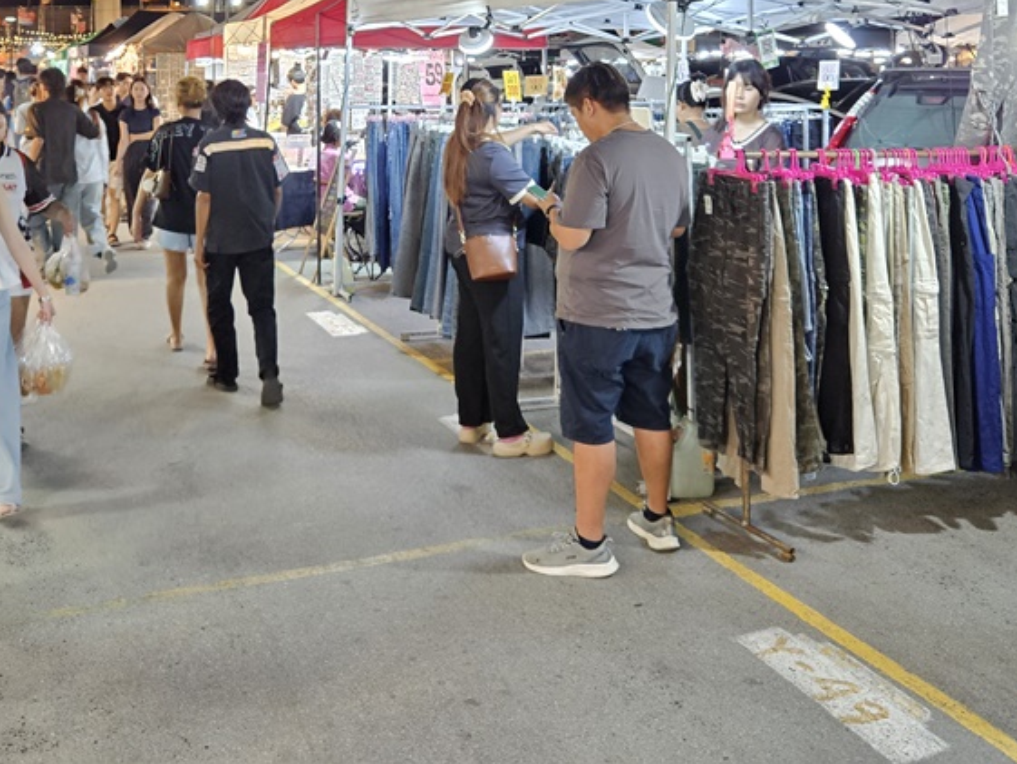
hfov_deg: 45.7
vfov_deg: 33.4
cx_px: 471
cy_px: 85
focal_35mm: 41
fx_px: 1205
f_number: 1.8
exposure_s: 1/100
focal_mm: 5.4
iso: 400
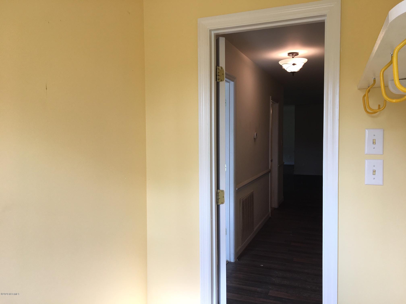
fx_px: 340
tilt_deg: -1.4
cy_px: 152
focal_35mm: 29
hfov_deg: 61.7
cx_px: 203
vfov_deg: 48.2
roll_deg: +0.9
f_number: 2.2
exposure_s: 1/73
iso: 25
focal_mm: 4.15
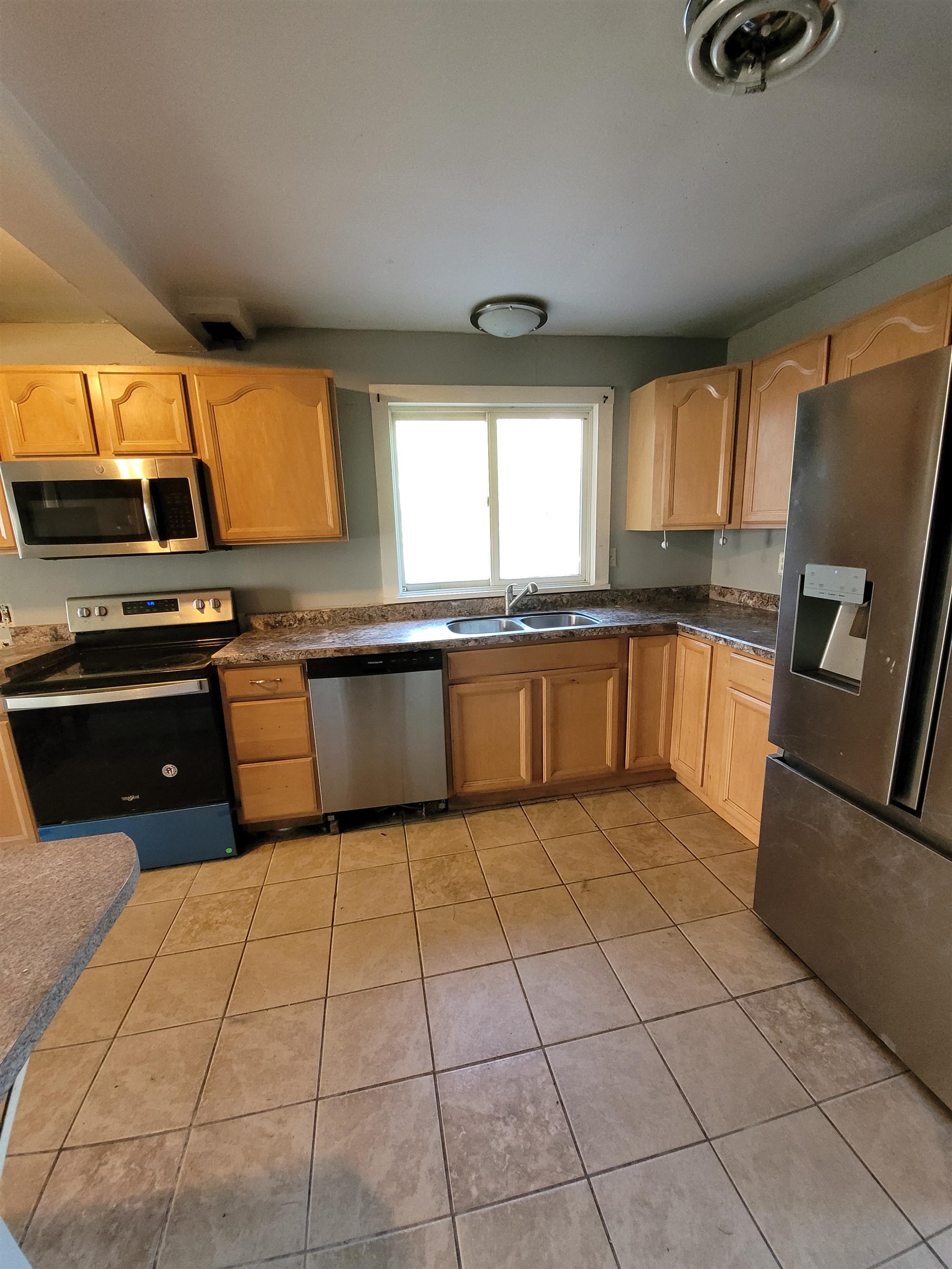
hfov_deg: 89.9
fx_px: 477
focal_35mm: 13
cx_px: 476
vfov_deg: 106.2
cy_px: 634
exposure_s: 1/60
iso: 400
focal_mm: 1.74
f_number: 2.2
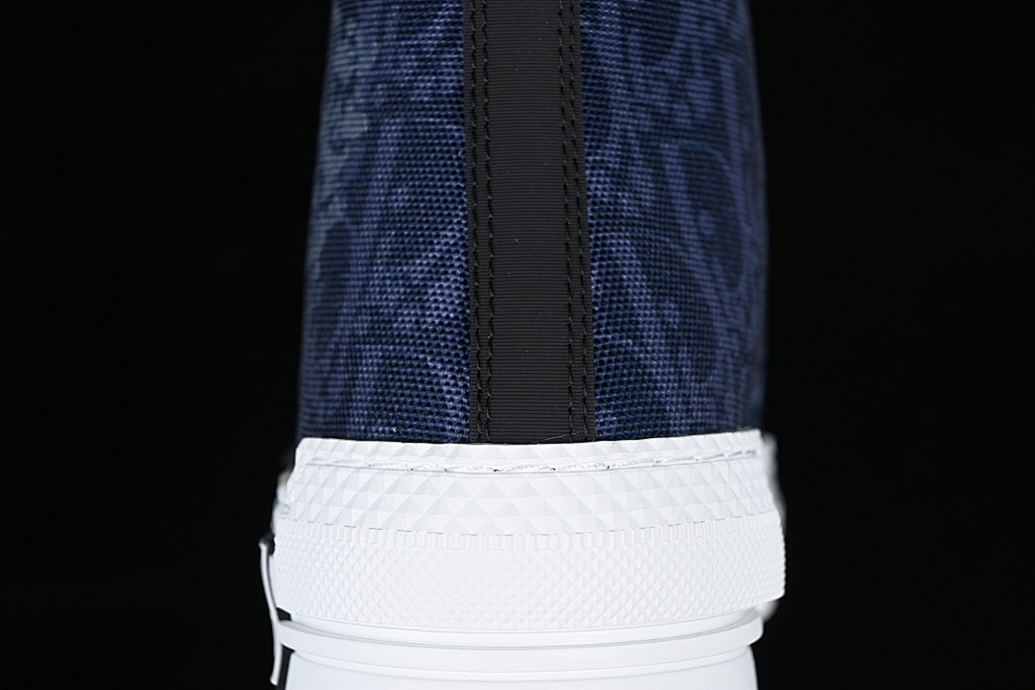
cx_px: 518
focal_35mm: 75
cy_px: 345
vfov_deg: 18.2
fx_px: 2156
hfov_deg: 27.0
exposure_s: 1/60
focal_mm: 50
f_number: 6.3
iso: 160
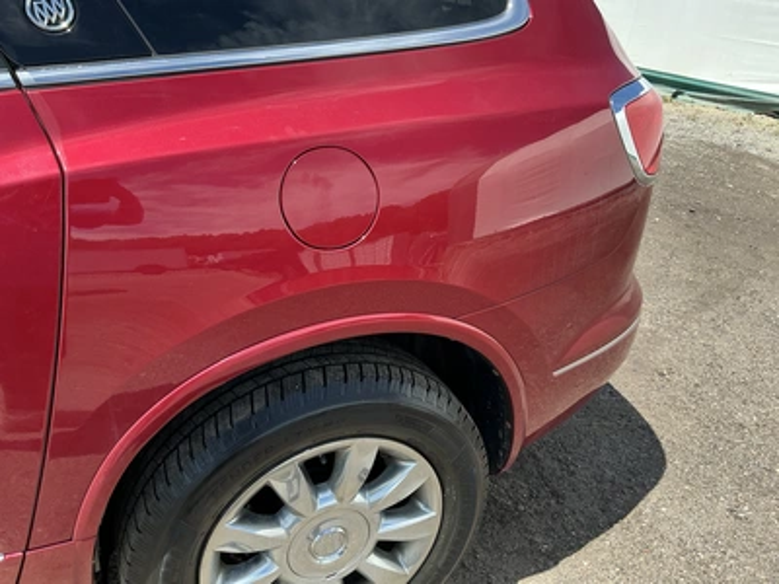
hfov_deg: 63.4
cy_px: 292
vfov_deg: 49.7
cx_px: 390
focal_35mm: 28
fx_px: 630
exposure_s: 1/478
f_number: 1.8
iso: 25
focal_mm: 3
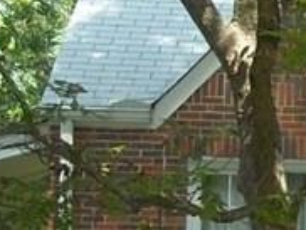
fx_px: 2682
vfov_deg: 4.9
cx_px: 567
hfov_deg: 6.4
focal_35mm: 303
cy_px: 230
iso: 64
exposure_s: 1/125
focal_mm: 8.85
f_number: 3.3
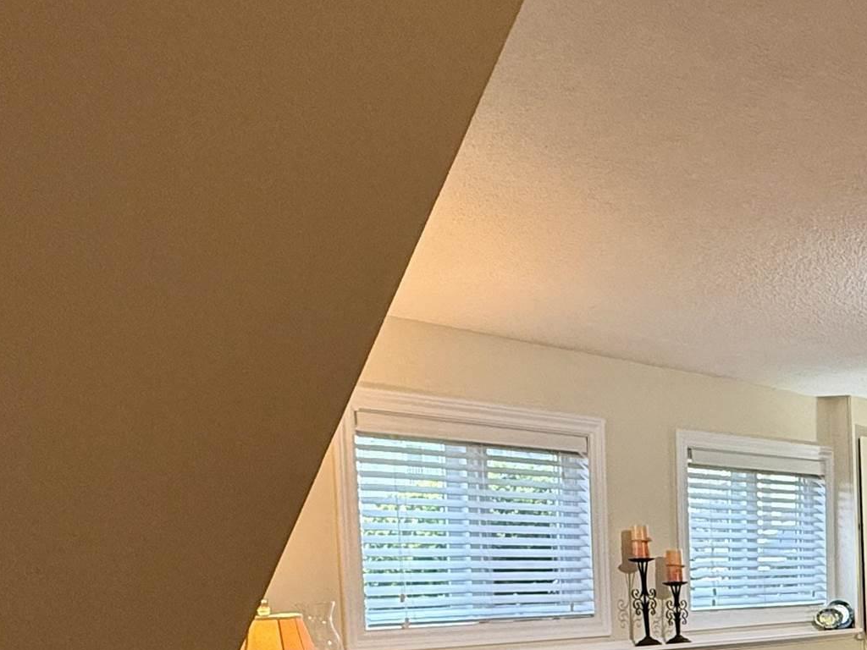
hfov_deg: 39.7
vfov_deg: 31.5
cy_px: 662
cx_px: 859
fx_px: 1052
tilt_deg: -4.7
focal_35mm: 42
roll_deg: +1.4
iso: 400
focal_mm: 2.22
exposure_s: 1/60
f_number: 2.2
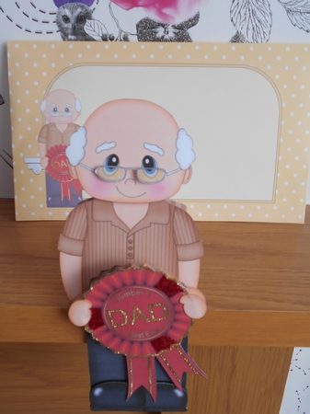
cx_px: 155
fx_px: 406
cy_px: 207
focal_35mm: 34
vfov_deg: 54.0
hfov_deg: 41.8
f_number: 3.6
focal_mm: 5.8
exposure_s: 1/30
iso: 110
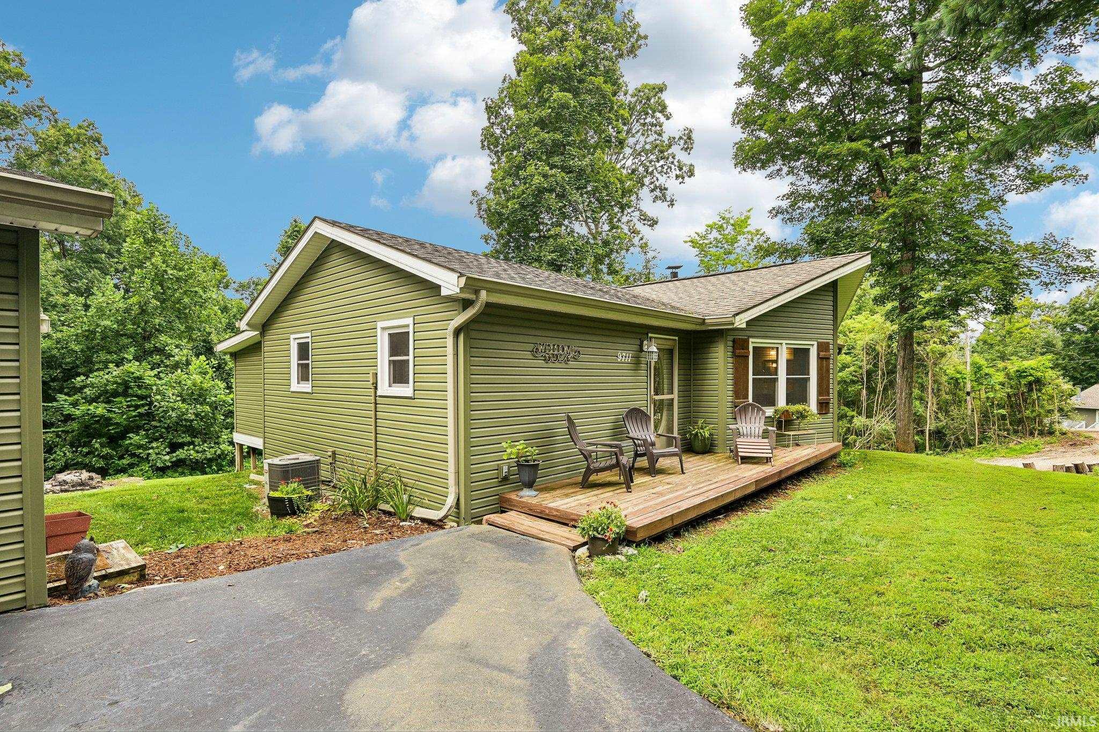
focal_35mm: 16
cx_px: 550
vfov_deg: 73.7
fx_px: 488
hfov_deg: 96.7
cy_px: 366
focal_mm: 16
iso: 100
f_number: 8
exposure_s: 1/50
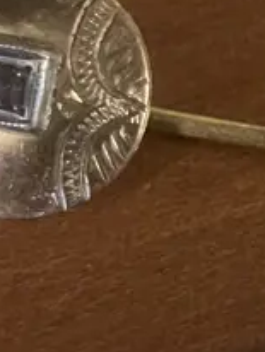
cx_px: 537
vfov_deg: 14.1
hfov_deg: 9.9
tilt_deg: -59.9
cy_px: 91
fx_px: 1416
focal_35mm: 139
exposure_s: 1/30
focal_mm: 3.99
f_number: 1.8
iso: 500
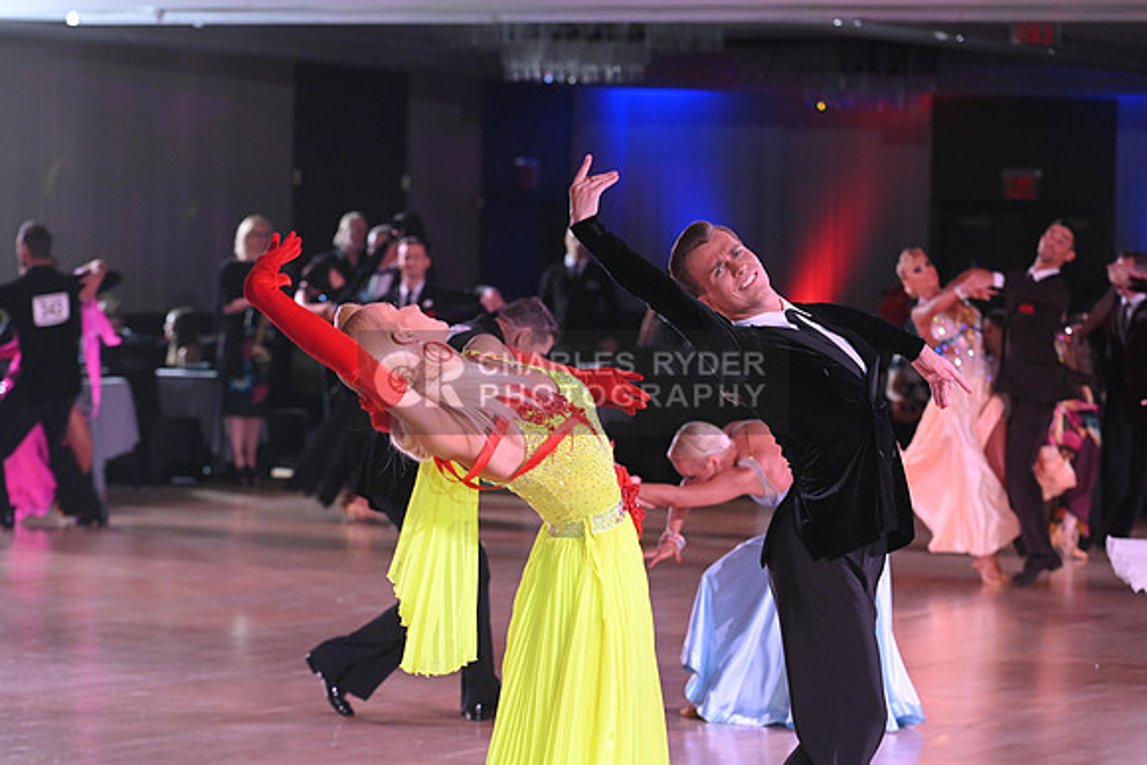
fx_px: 4302
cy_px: 382
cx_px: 574
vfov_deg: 10.2
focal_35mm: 135
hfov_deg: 15.2
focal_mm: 135
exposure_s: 1/200
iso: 1600
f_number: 5.6
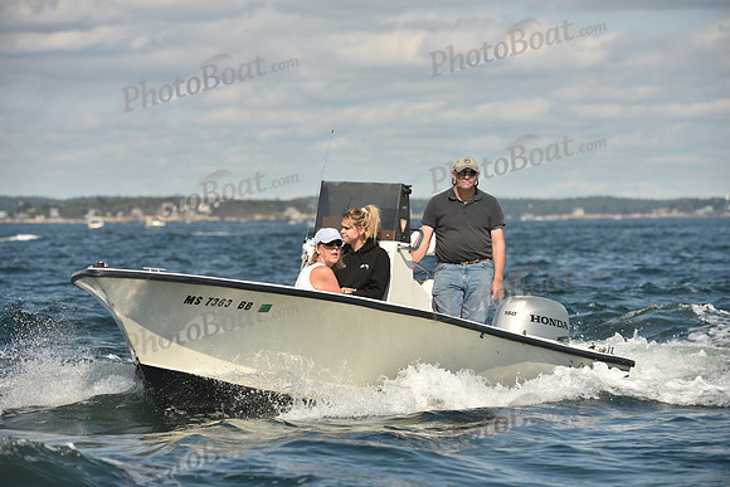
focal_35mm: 200
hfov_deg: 10.3
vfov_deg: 6.9
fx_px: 4056
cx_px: 365
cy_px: 244
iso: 250
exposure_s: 1/2000
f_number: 5.6
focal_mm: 200
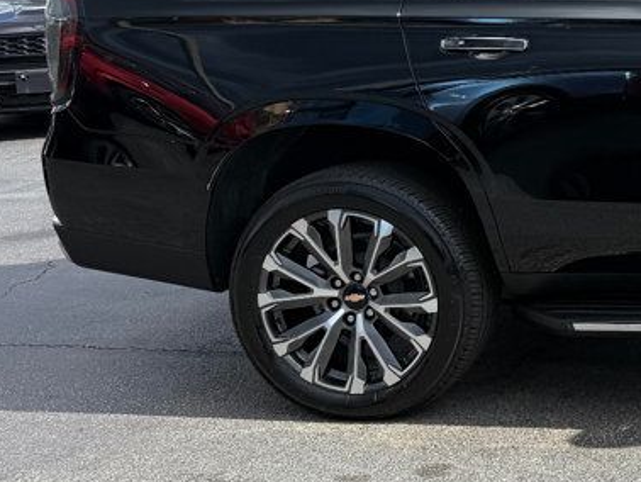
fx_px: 1204
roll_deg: +0.3
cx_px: 831
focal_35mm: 65
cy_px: 56
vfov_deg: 22.1
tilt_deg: -5.8
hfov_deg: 25.6
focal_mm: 6.76
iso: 80
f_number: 1.78
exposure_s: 1/3584
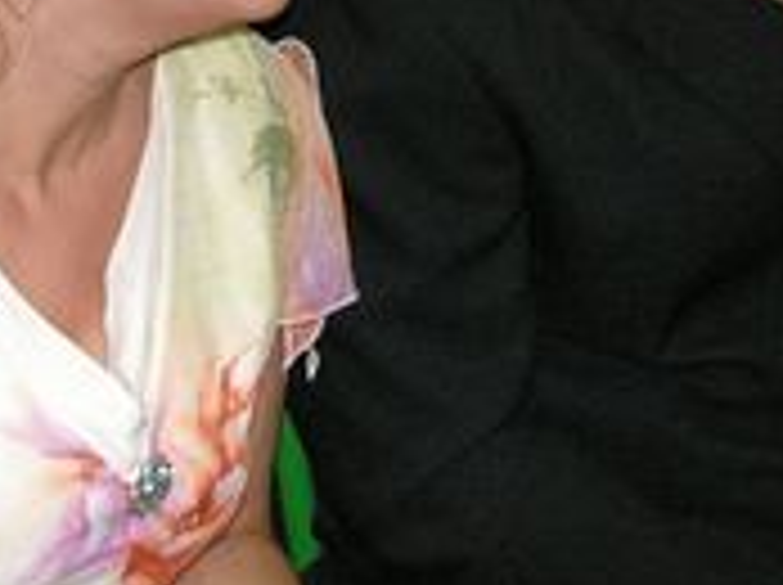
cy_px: -110
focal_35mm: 93
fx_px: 2101
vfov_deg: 15.3
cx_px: 396
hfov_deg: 21.1
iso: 160
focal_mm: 6
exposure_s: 1/40
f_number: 3.2
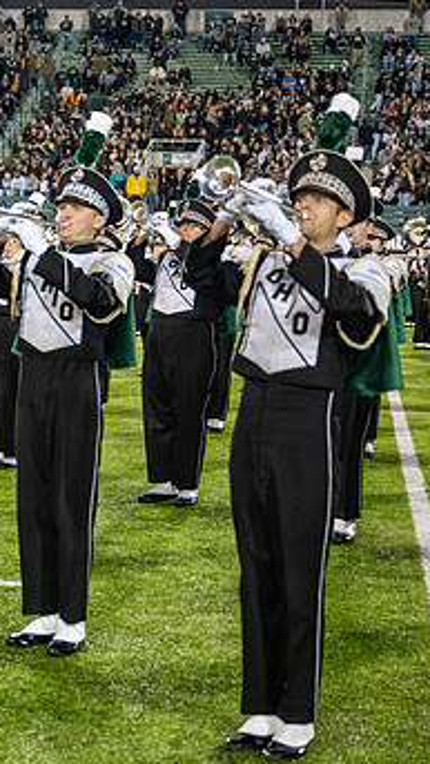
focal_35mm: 92
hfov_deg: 12.6
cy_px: 357
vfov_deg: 23.2
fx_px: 1864
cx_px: -189
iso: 1250
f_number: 3.2
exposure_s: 1/500
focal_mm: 52
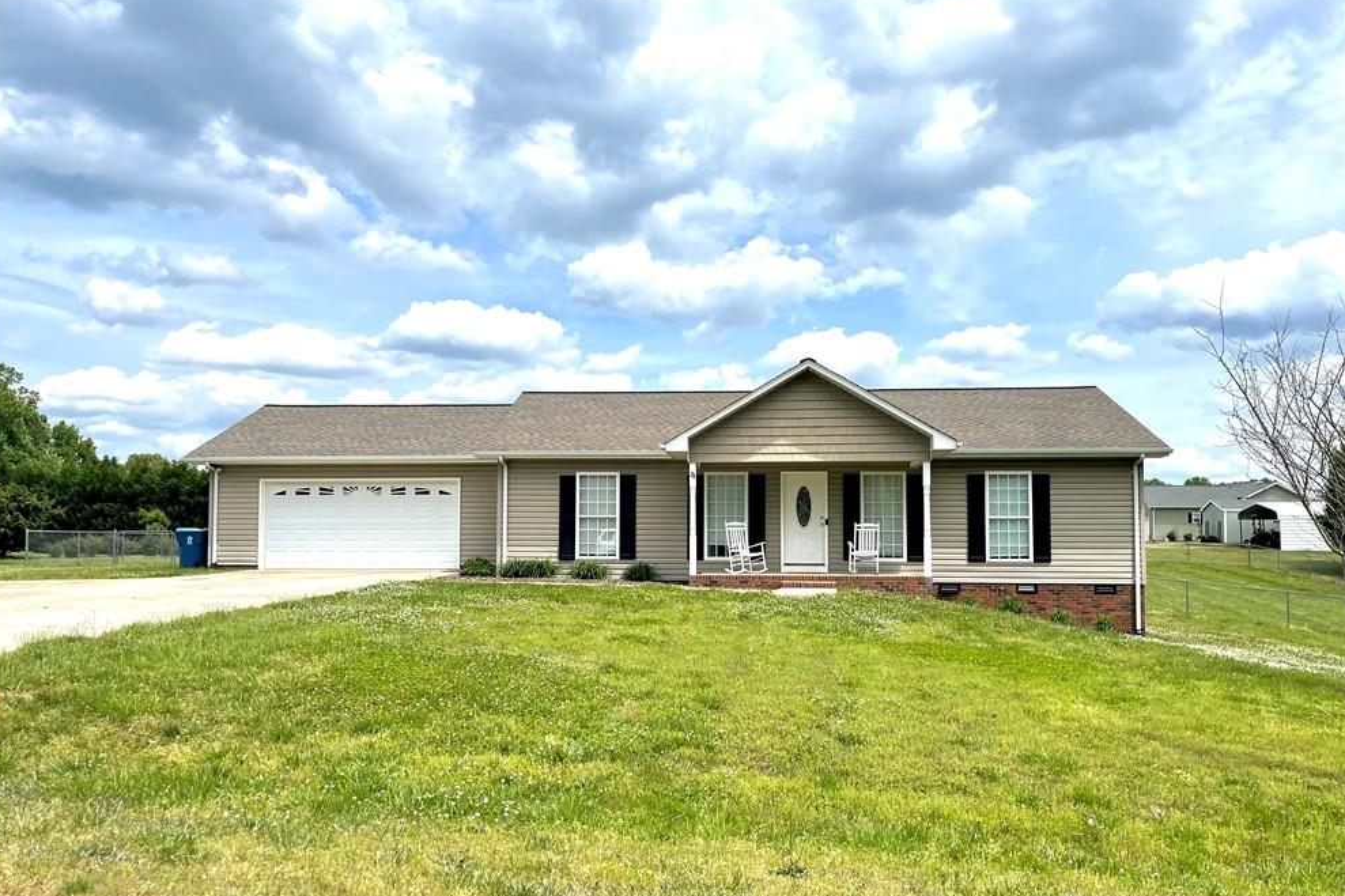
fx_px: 1046
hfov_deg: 65.5
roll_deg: +0.4
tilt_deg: +2.0
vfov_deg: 46.4
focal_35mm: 28
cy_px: 470
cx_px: 683
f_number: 1.6
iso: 32
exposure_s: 1/7407
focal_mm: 5.1
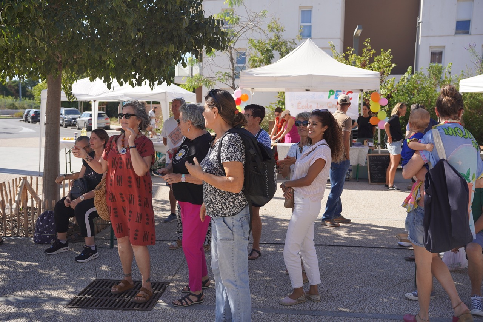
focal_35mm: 39
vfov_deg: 34.0
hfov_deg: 49.3
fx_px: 526
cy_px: 161
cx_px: 242
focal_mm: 39.2
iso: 100
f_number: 4.5
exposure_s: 1/500
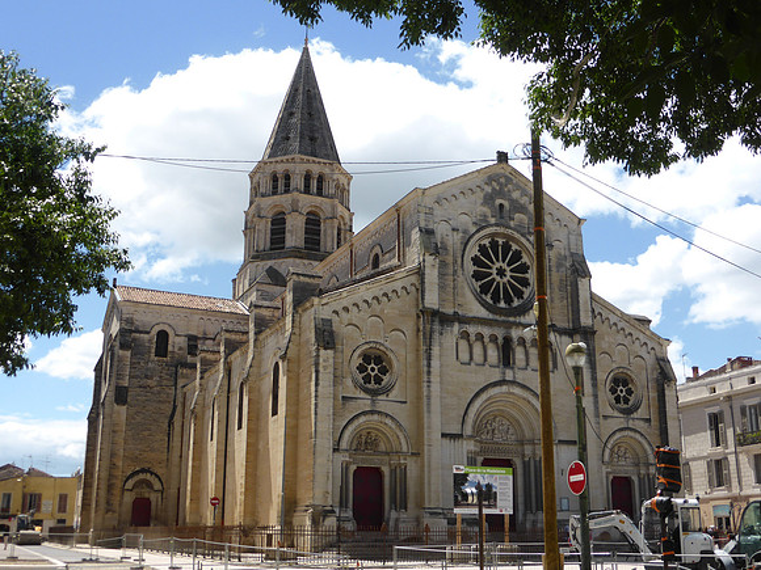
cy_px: 285
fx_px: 879
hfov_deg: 46.8
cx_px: 380
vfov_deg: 36.0
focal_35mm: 40
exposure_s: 1/1000
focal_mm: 6.9
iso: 100
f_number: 3.9
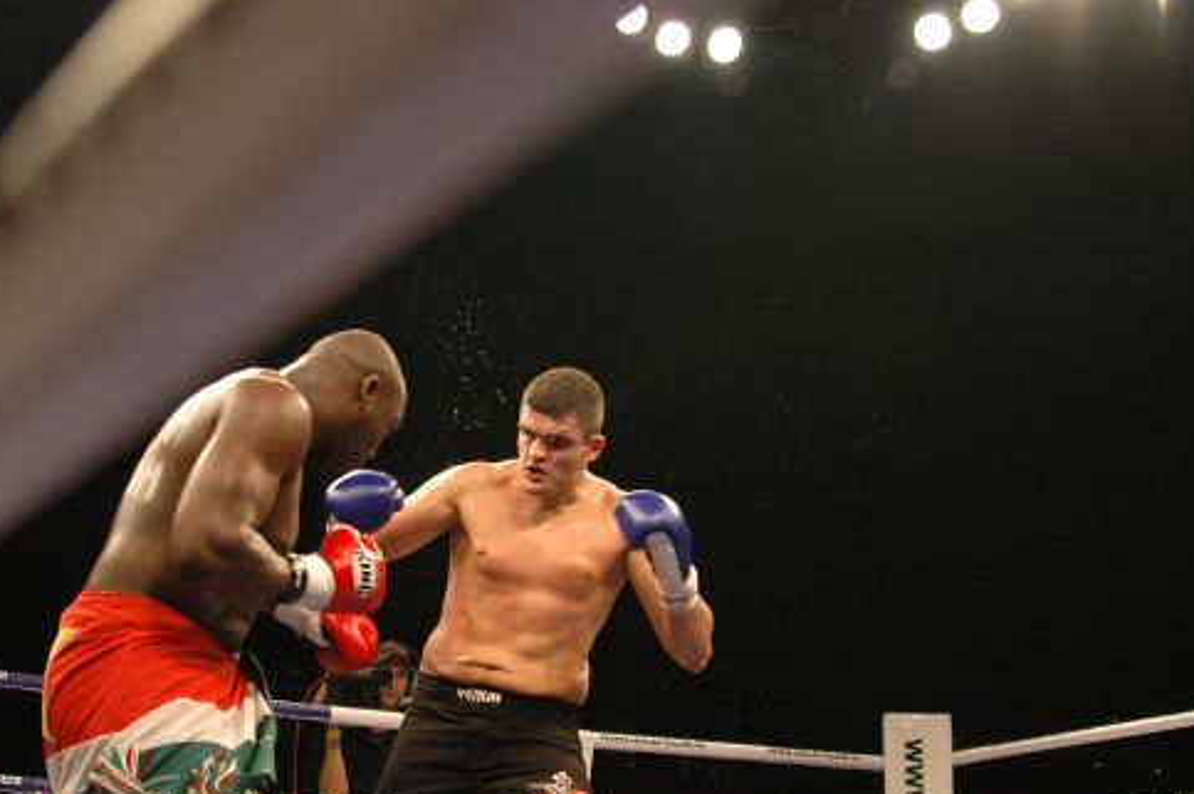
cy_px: 517
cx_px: 467
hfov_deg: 36.1
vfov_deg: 24.5
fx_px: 1822
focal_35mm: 55
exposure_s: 1/400
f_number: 2.8
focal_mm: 28
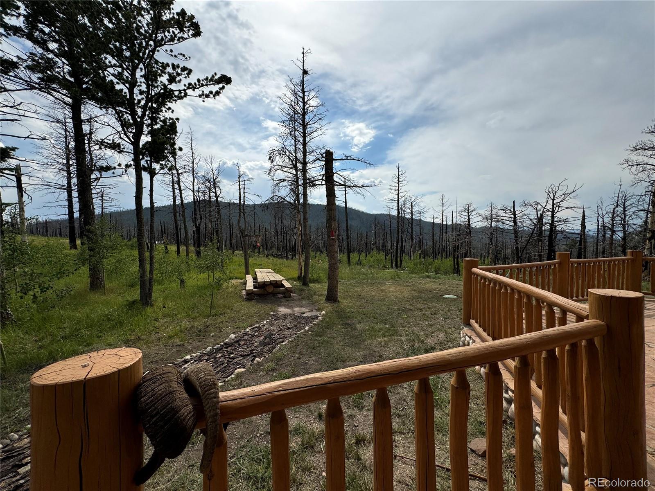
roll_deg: +0.9
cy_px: 246
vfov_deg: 85.7
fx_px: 265
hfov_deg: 102.1
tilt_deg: -1.3
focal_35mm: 14
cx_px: 328
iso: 50
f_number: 2.2
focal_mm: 2.22
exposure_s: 1/3390
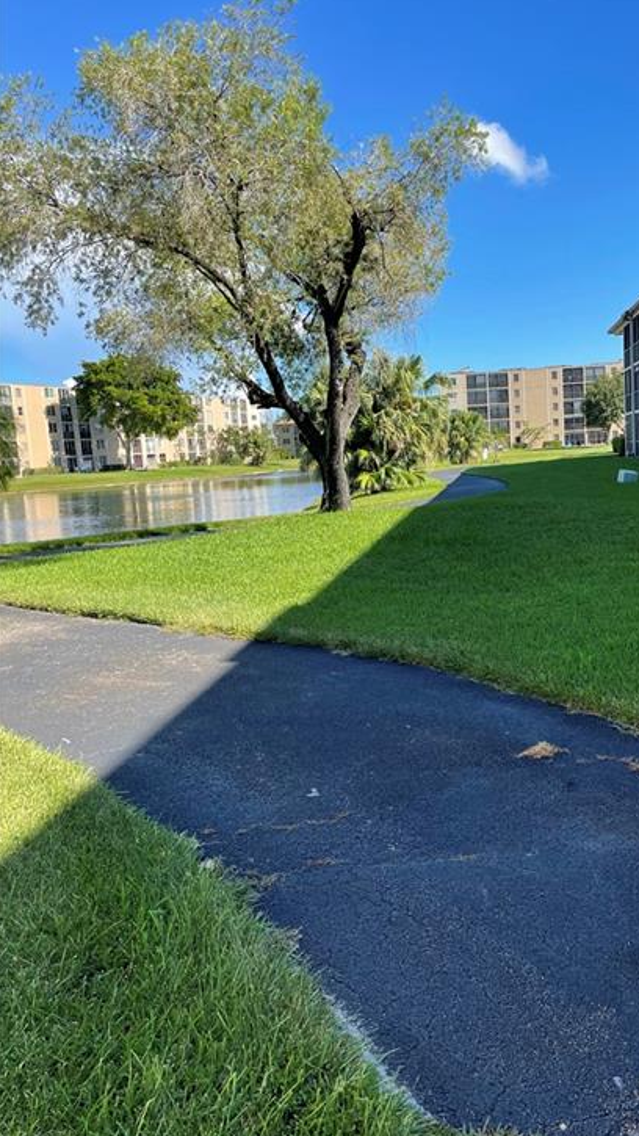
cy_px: 566
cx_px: 448
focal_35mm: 30
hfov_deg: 38.3
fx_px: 903
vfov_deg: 64.3
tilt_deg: -8.1
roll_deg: +3.5
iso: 32
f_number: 1.6
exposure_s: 1/1473
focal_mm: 4.2
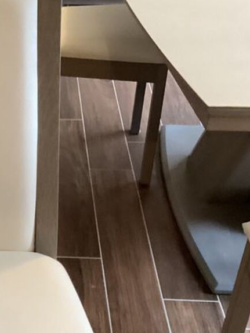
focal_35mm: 72
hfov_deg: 19.6
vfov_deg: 26.6
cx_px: -27
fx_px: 693
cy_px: 256
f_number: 2.4
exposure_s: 1/40
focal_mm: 3.3
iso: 400
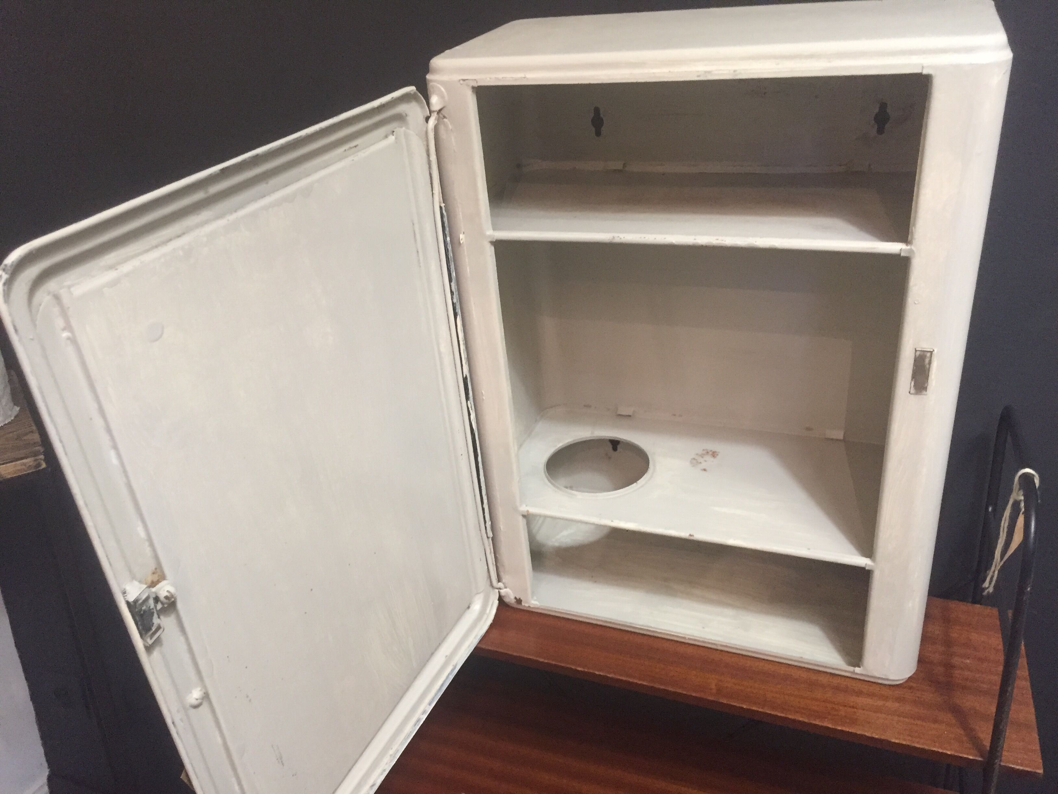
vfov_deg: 48.2
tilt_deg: -21.6
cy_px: 397
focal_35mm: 29
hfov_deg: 61.7
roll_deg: +2.2
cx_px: 529
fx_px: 886
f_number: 2.2
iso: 320
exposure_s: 1/33
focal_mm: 4.15
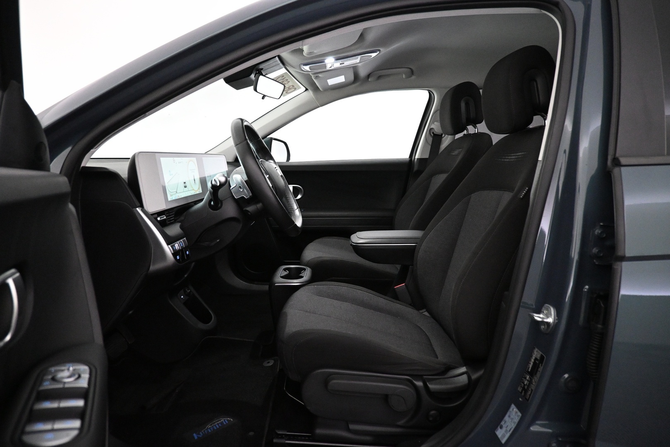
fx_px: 447
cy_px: 224
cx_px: 335
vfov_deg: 53.1
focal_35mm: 24
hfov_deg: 73.7
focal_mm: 16
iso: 4000
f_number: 3.5
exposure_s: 1/100
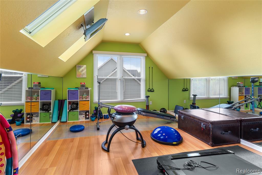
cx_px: 131
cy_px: 88
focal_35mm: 17
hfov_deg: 93.3
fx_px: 124
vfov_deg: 70.5
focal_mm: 17
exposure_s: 1/10
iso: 320
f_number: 9
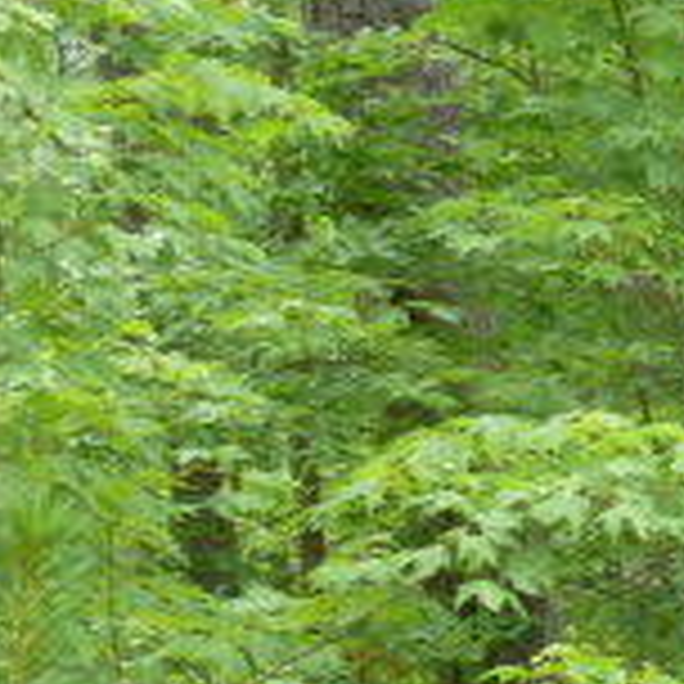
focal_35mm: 134
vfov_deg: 12.9
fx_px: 2996
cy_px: 652
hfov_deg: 11.8
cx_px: 1323
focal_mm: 6.4
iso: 160
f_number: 3.7
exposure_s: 1/60
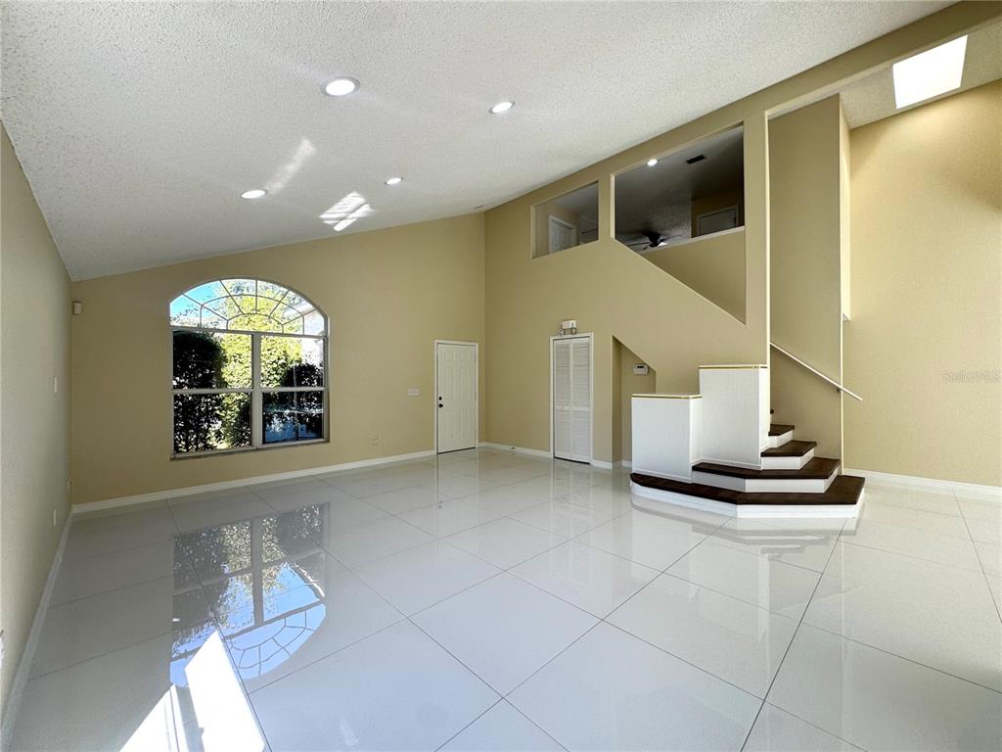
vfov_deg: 85.7
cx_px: 501
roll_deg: +0.5
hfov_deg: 102.1
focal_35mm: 14
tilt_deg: -0.9
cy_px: 376
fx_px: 405
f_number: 2.2
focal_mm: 2.22
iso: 40
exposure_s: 1/214
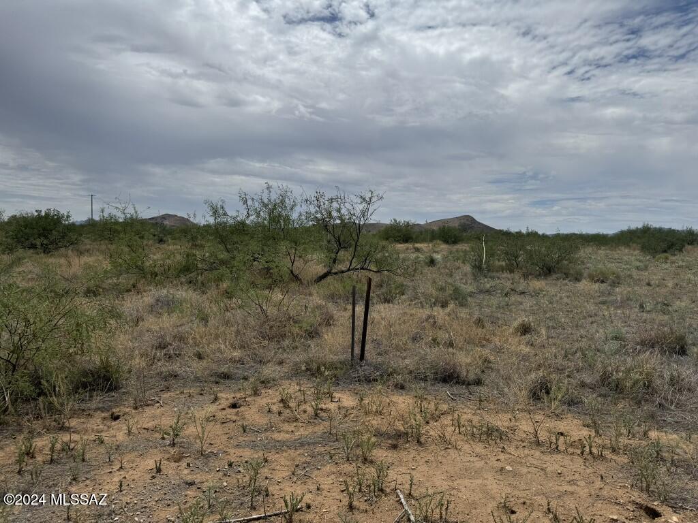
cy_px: 262
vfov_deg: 56.8
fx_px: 484
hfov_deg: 71.6
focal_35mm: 24
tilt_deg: -0.9
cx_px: 349
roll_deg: -1.9
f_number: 1.78
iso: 80
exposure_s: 1/10417
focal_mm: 6.76
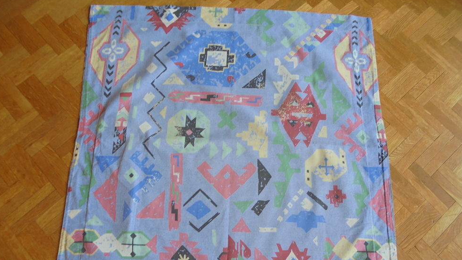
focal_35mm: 29
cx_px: 232
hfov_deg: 66.1
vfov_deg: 39.7
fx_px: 355
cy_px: 170
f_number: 3.5
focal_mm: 4.6
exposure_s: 1/30
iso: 100
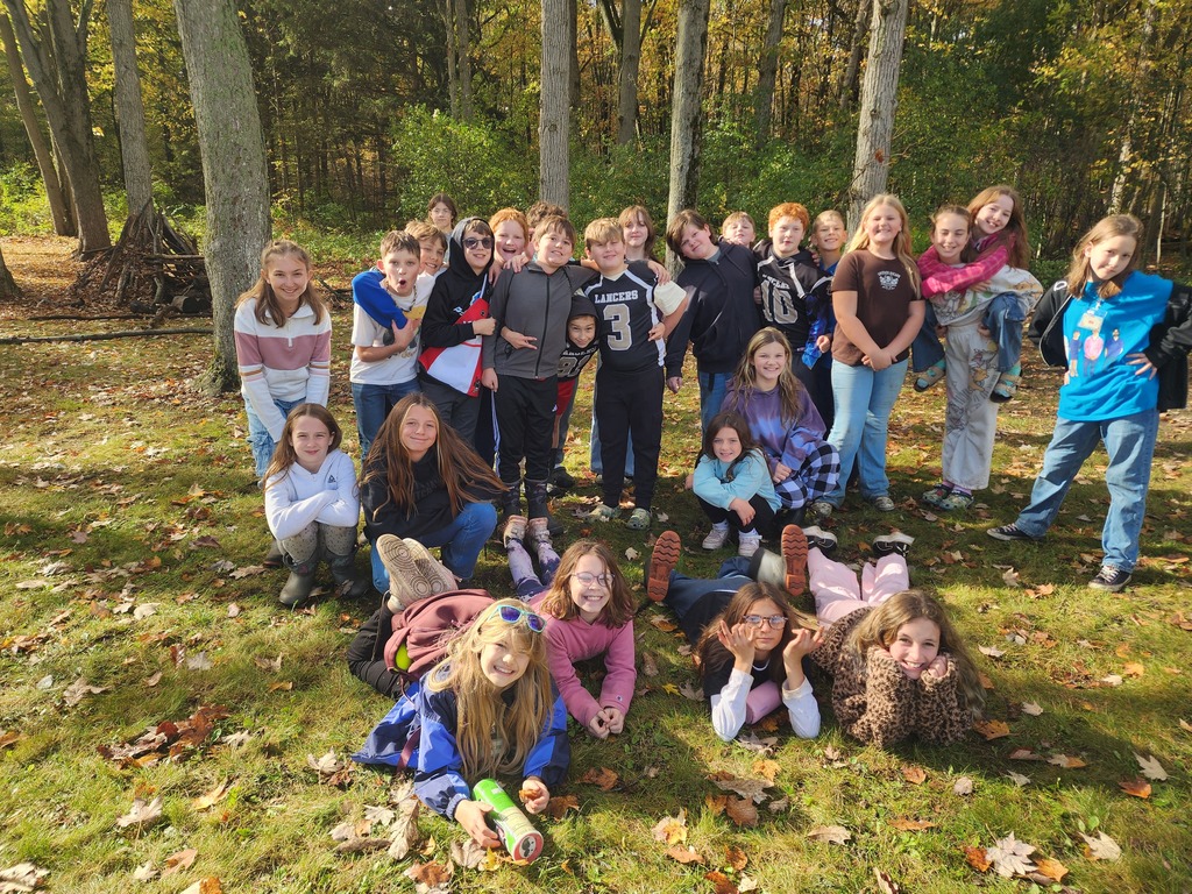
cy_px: 447
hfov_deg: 73.9
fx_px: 792
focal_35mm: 23
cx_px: 596
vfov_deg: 58.9
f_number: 1.8
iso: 12
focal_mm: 6.4
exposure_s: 1/235
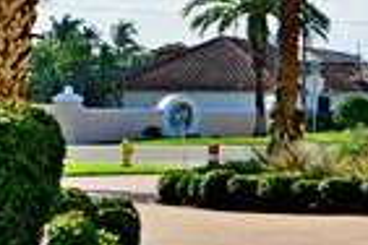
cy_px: -133
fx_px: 1533
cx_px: 475
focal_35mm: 150
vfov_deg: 8.9
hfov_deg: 13.2
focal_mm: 22
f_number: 9
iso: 100
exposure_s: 1/250
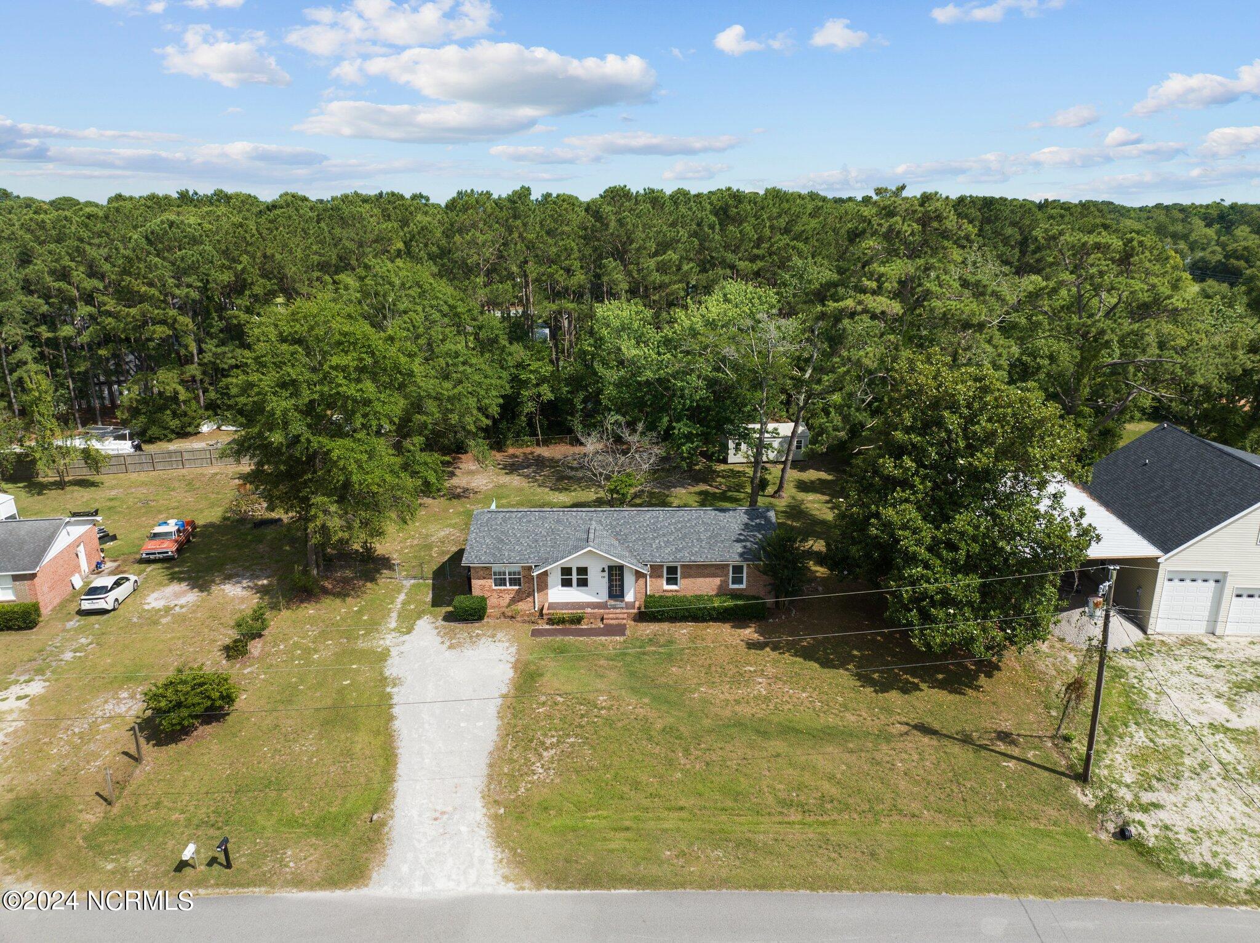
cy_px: 472
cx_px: 630
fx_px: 873
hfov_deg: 71.6
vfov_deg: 56.8
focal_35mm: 24
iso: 100
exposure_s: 1/400
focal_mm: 12.29
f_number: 2.8
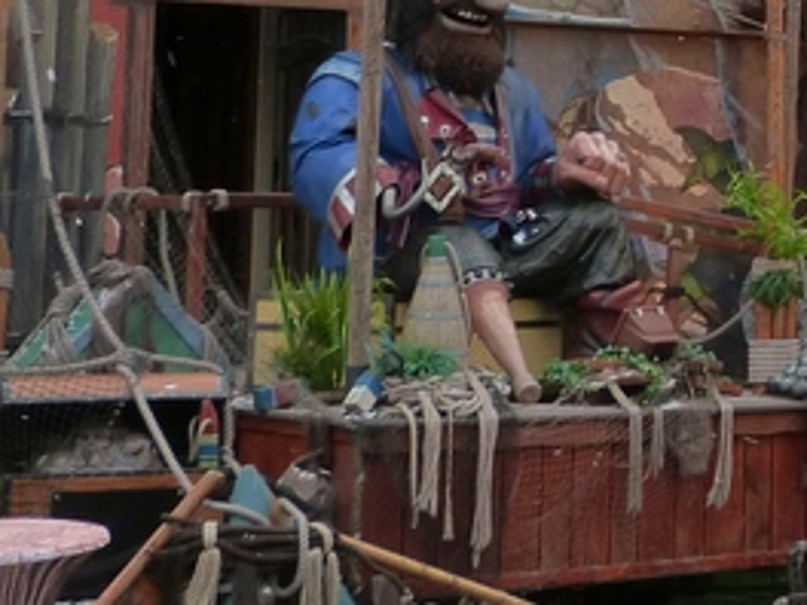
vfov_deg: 11.7
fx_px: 2821
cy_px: -296
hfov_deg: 15.6
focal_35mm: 121
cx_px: 990
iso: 160
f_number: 4
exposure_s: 1/160
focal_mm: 5.7
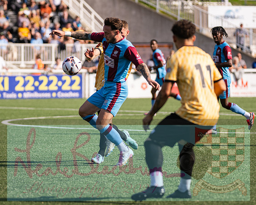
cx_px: 119
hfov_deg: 6.9
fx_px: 2137
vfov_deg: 5.5
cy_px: 72
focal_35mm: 282
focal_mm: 170
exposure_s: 1/3200
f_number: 2.8
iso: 200
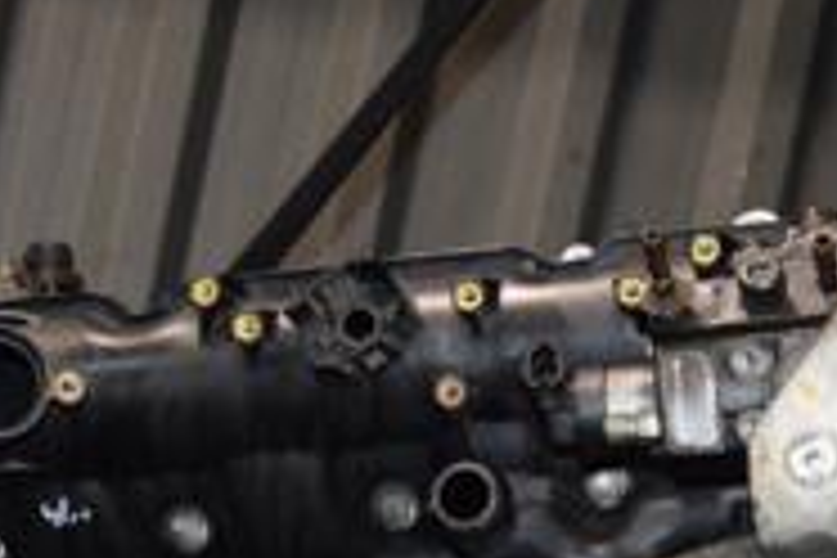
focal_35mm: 126
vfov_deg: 10.5
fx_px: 2929
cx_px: 585
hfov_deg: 16.2
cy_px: 855
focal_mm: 26
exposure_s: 1/60
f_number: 5
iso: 800
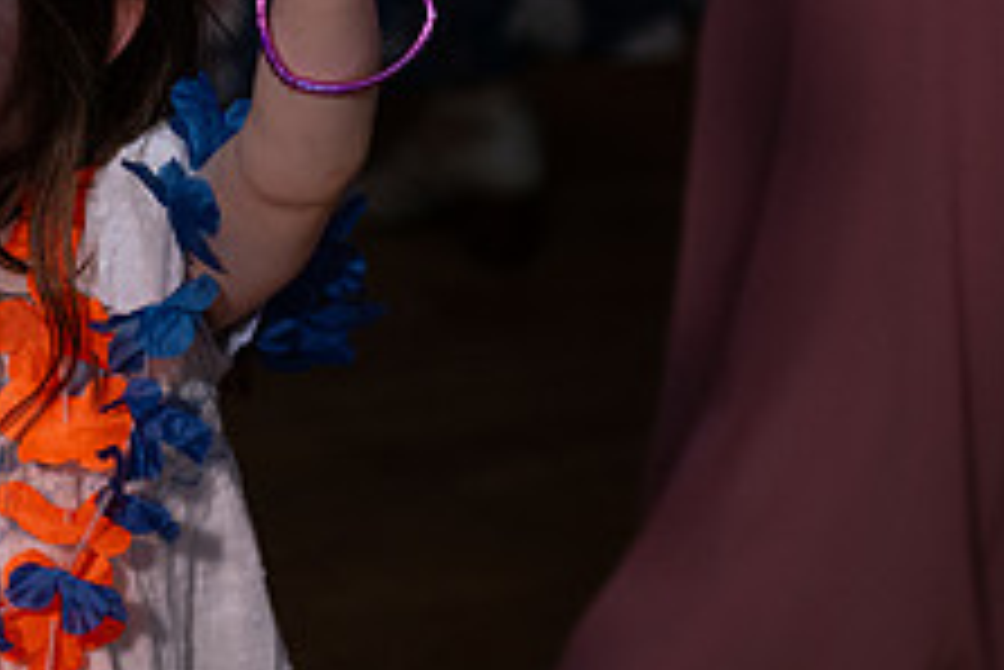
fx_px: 5079
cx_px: -77
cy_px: 70
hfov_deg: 11.1
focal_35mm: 182
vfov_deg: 7.5
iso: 640
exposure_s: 1/160
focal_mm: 70
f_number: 3.5
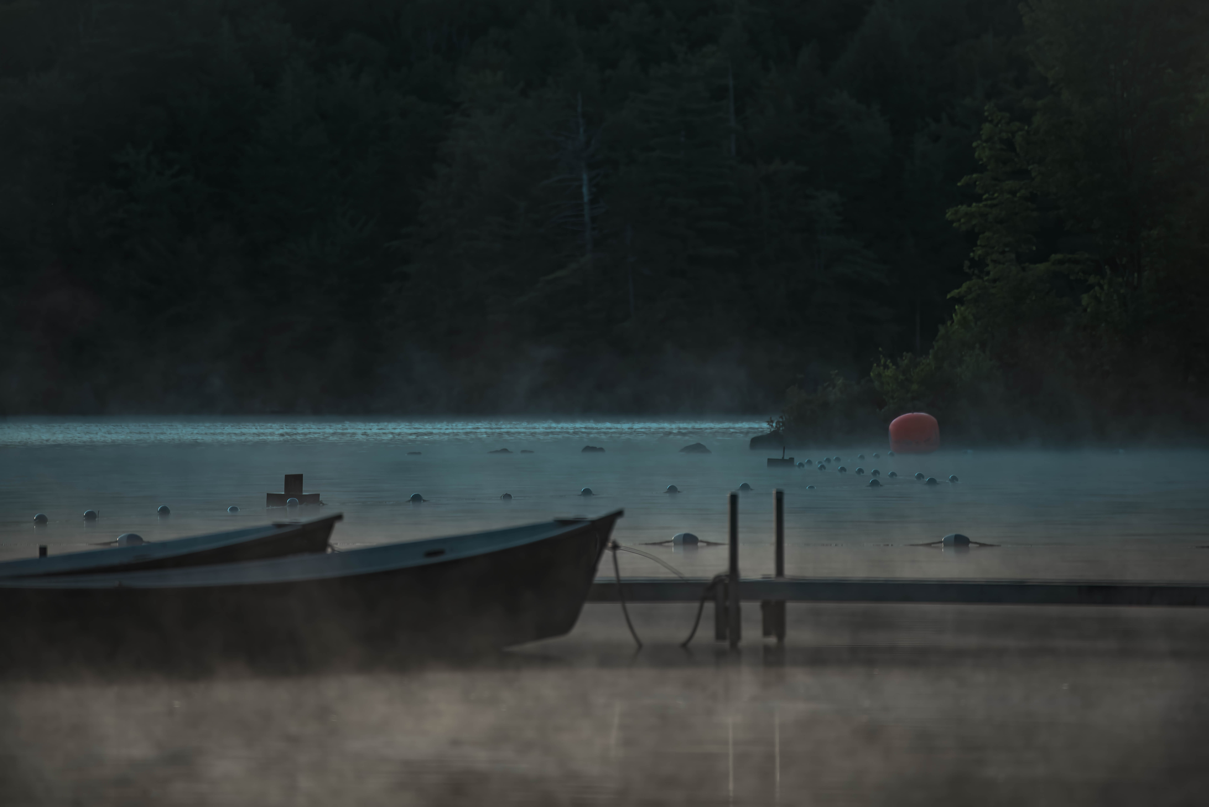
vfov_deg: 4.6
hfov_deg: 6.9
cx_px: 604
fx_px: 10076
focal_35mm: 300
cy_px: 404
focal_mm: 300
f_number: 5.6
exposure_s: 1/500
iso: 125
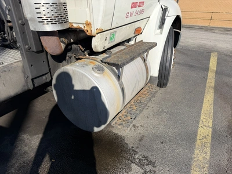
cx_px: 116
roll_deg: +0.8
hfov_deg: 71.6
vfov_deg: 56.8
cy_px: 87
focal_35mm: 24
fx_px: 161
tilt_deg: -25.3
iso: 80
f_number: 1.78
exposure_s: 1/3279
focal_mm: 6.76
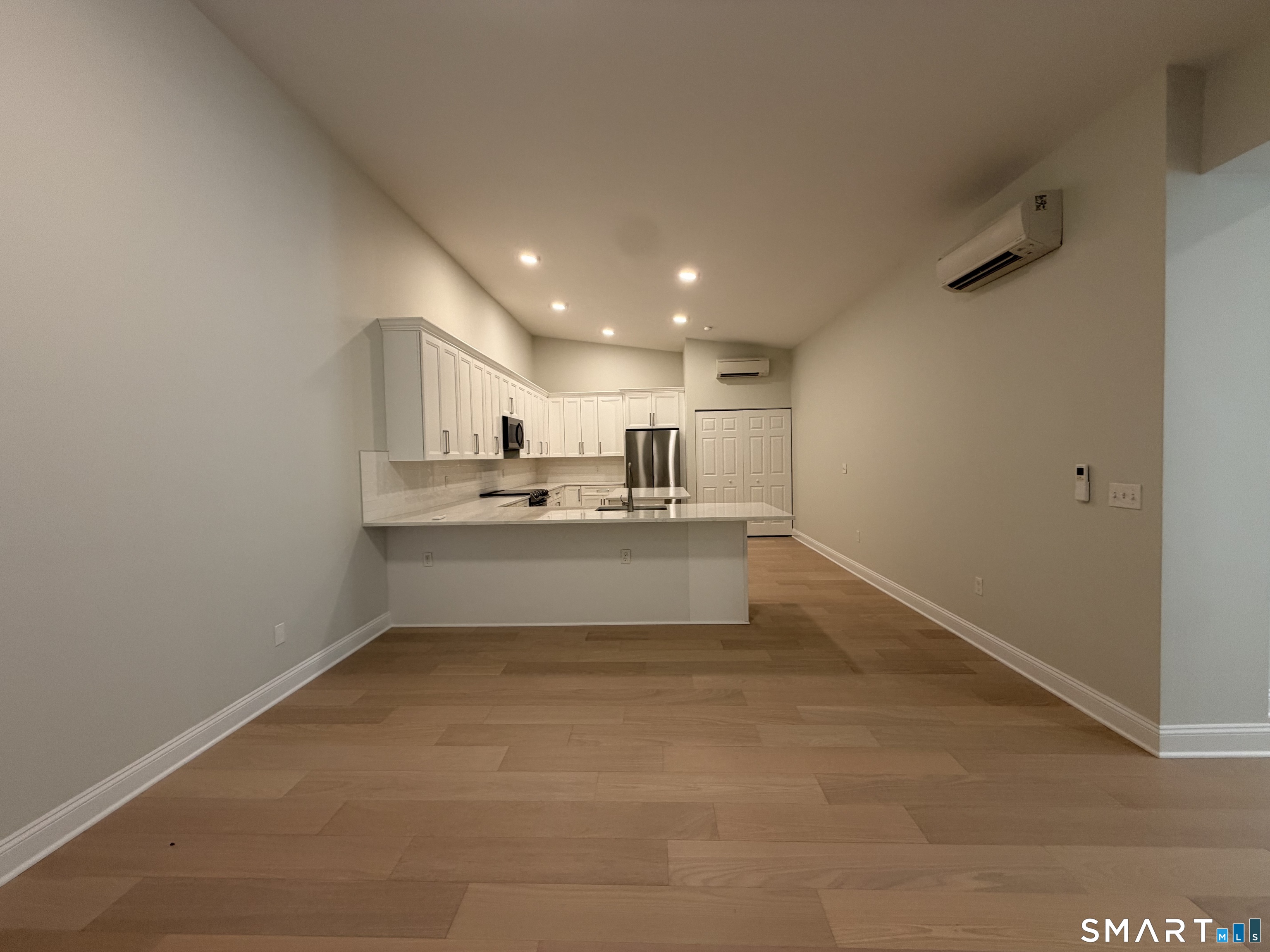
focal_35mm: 14
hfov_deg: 102.1
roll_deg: +1.8
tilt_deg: -2.7
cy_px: 476
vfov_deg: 85.7
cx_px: 635
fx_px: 514
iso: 200
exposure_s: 1/60
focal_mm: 2.22
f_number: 2.2
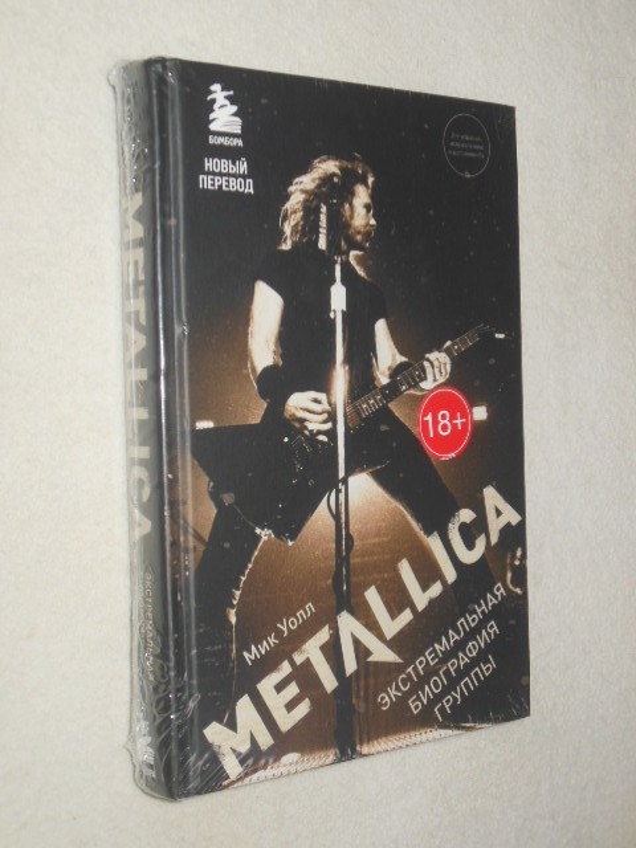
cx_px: 318
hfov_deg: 29.1
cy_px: 424
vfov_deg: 38.2
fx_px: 1225
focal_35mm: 50
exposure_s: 1/60
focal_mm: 8.9
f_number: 4
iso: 200
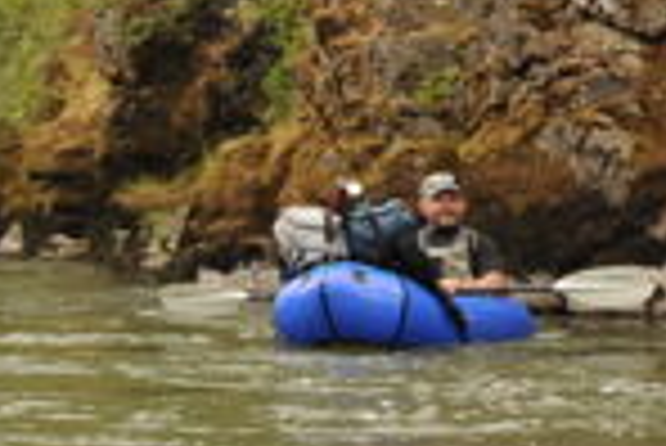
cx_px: -410
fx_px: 3500
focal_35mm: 189
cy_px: -451
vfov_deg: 7.0
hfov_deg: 10.4
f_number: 10
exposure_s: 1/100
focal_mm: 35
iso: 200
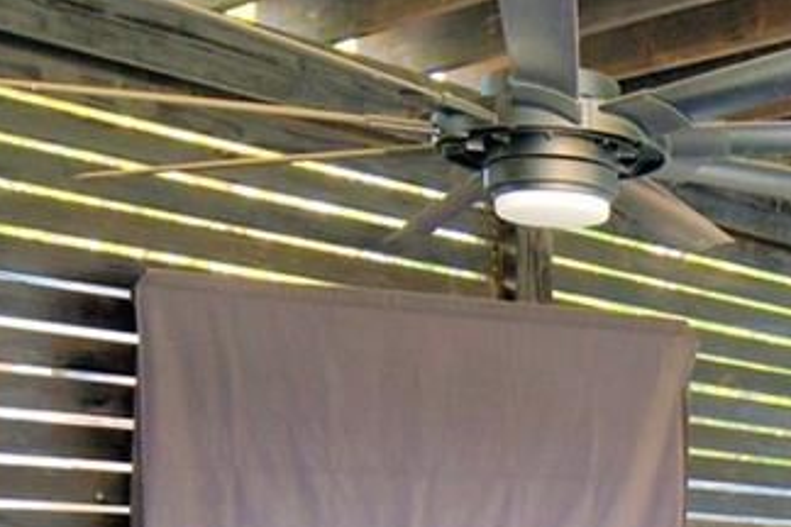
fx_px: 1626
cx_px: 911
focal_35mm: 74
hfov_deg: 25.0
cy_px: 693
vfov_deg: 17.3
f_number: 4.5
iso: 200
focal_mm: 10
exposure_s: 1/60
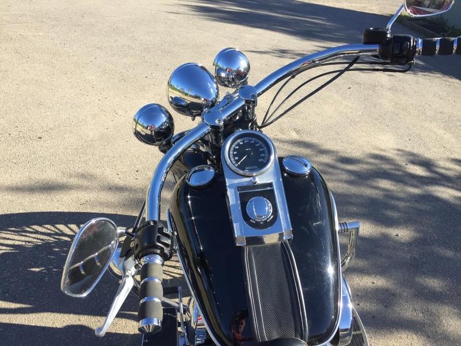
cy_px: 173
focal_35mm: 29
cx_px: 230
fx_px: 386
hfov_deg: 61.7
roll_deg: -11.4
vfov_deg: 48.2
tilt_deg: -26.4
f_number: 2.2
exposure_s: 1/618
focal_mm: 4.15
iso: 32
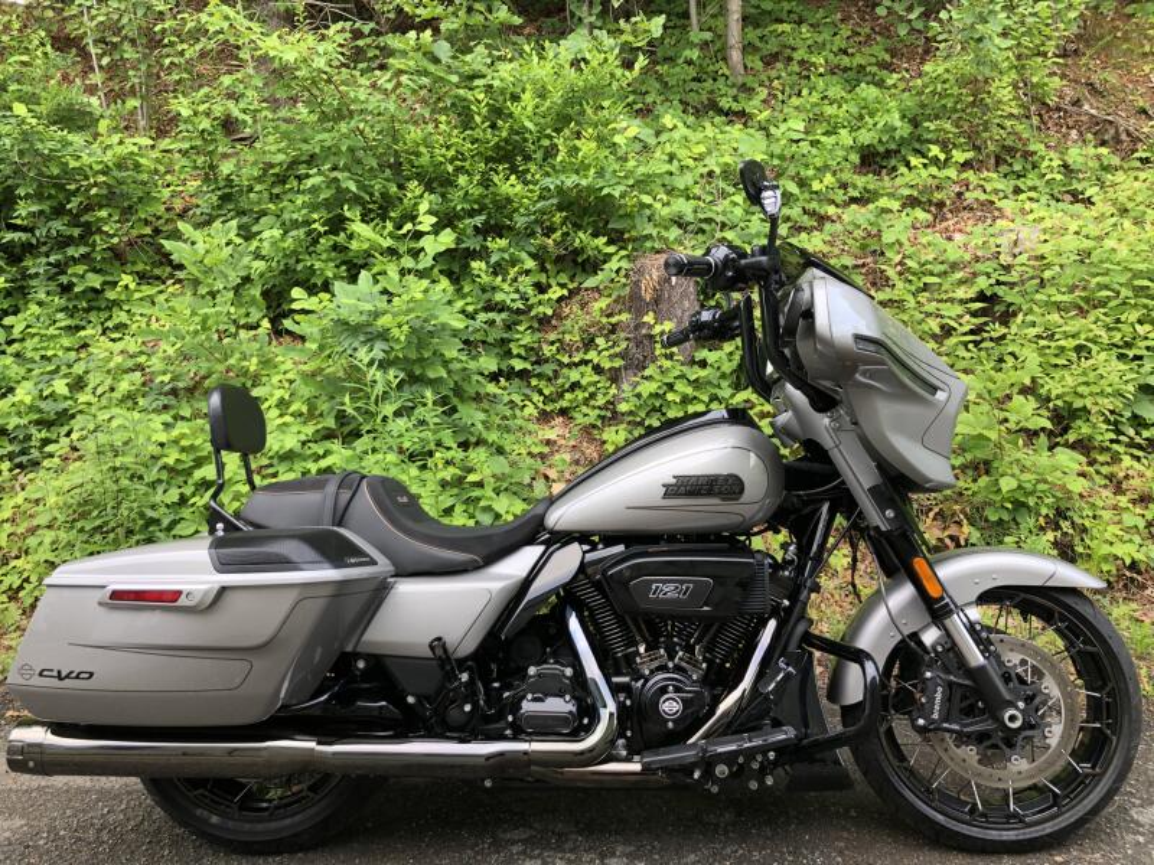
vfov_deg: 49.7
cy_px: 432
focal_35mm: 28
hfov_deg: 63.4
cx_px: 577
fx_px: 933
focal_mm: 4
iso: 40
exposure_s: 1/120
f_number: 1.8
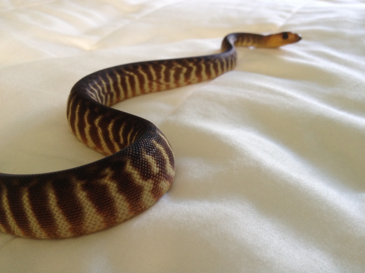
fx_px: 369
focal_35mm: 35
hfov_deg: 52.6
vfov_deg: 40.7
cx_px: 182
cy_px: 136
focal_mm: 4.28
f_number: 2.4
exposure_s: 1/20
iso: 125
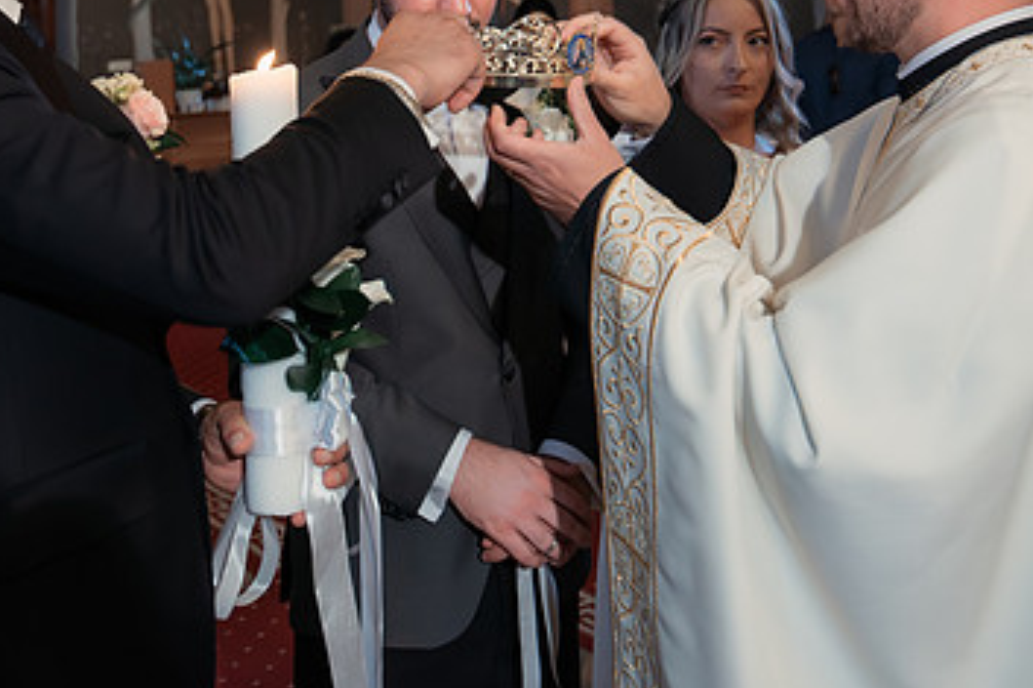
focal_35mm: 49
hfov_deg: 40.1
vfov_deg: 26.2
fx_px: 1405
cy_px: 14
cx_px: 394
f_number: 2.8
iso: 3200
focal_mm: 22
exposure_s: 1/200
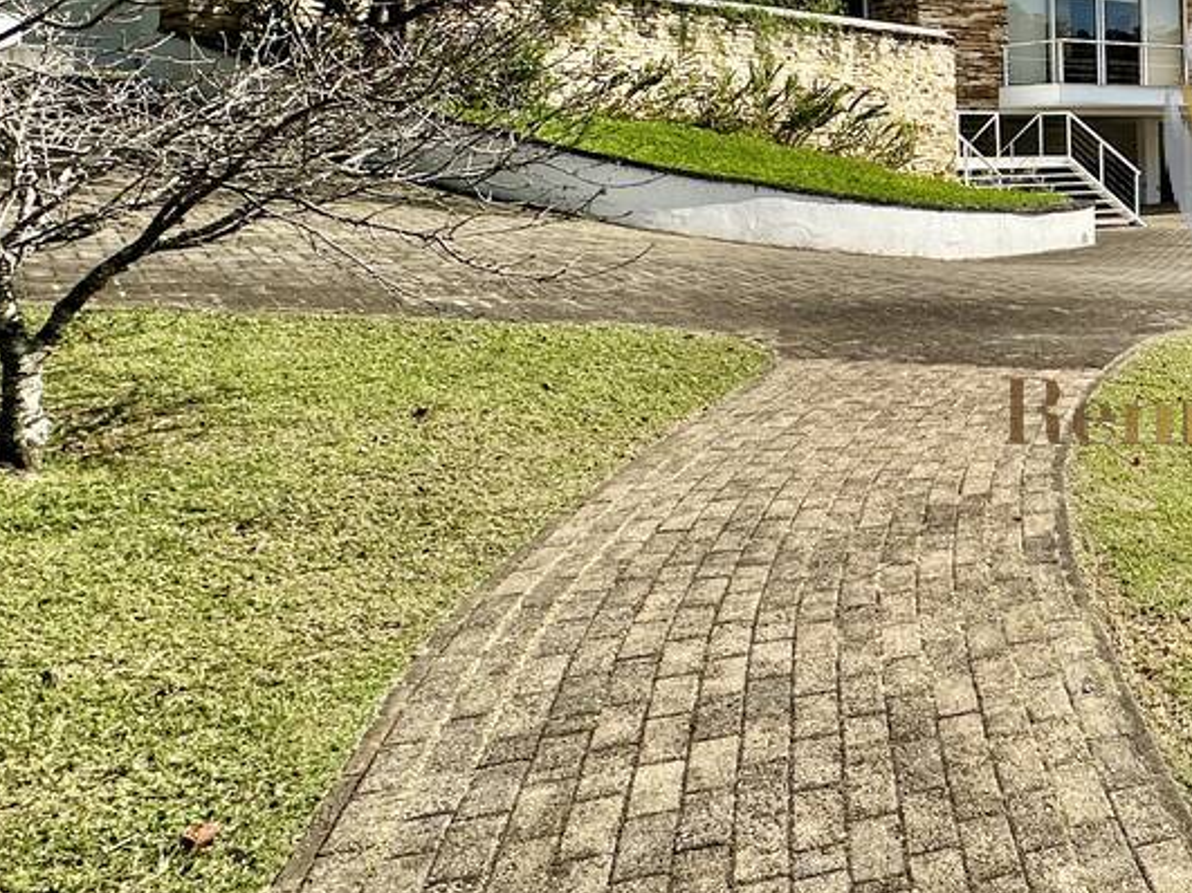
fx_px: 1308
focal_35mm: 38
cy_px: 184
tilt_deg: -1.9
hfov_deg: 38.5
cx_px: 1372
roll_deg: +0.7
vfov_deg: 36.5
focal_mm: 2.22
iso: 50
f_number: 2.2
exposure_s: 1/2304
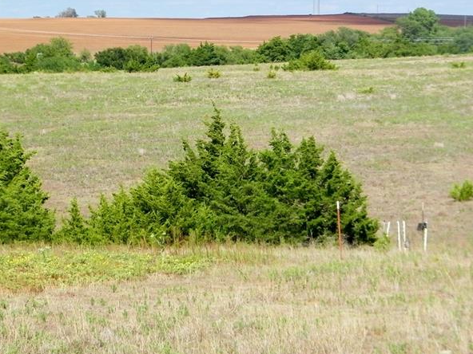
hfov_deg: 13.4
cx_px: 294
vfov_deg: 10.1
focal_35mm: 147
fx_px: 2009
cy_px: 199
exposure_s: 1/200
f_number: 9
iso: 80
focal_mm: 15.1
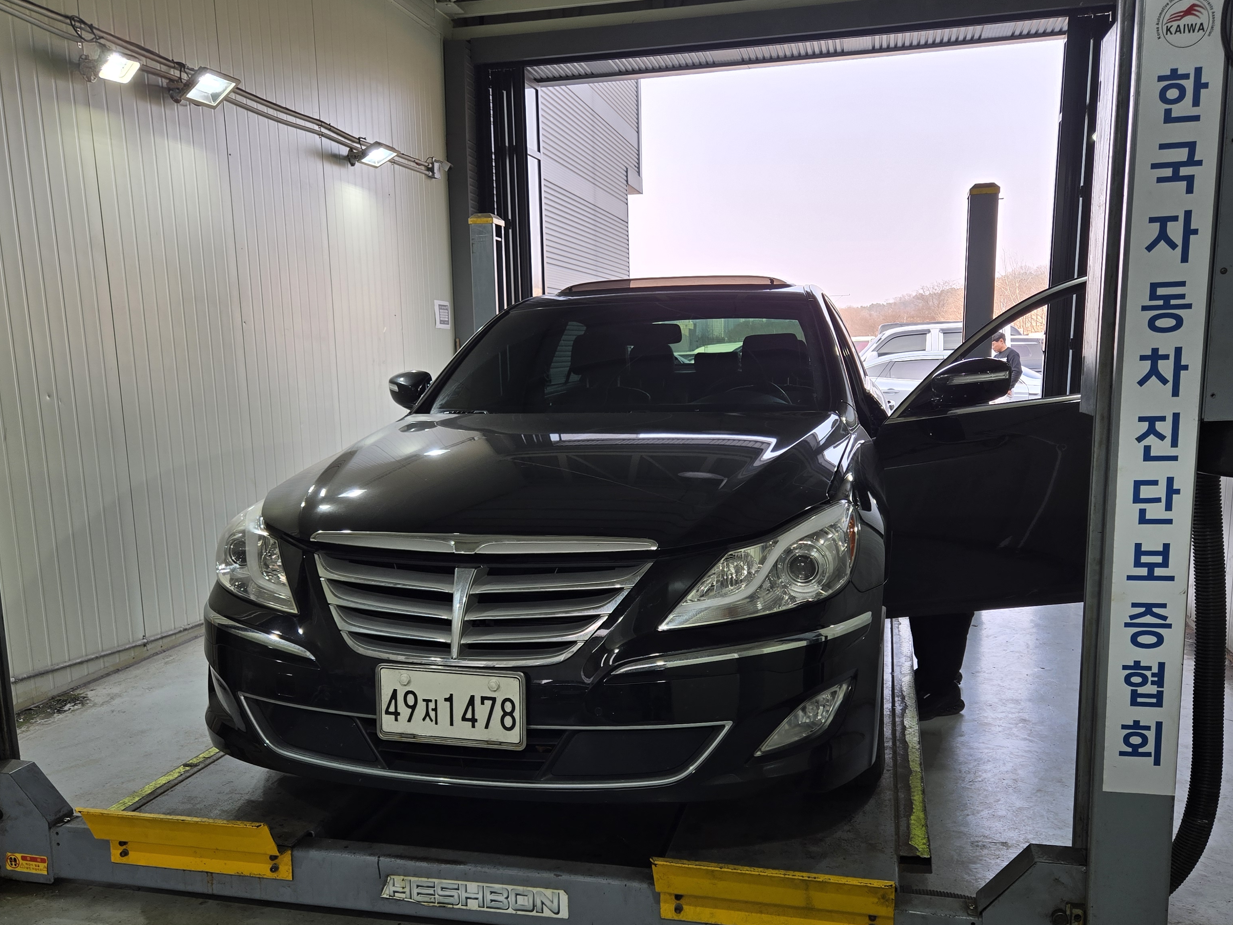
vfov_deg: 46.6
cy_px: 543
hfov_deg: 60.0
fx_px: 1069
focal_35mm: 30
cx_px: 622
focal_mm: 5.4
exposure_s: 1/162
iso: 25
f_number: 1.8
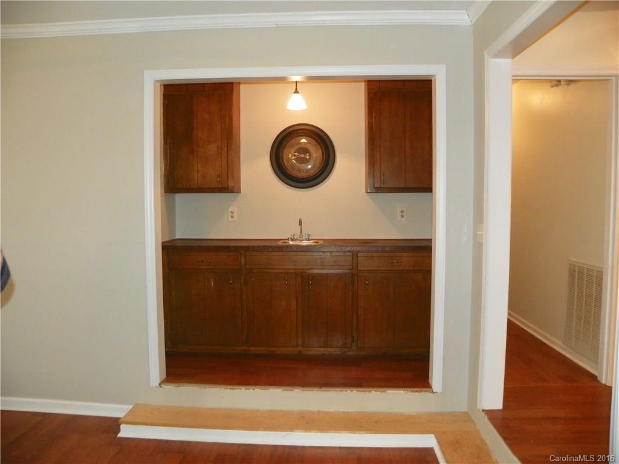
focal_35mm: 26
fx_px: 465
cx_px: 310
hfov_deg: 67.3
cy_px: 232
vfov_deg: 53.1
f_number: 2.8
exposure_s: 1/30
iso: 200
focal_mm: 4.6
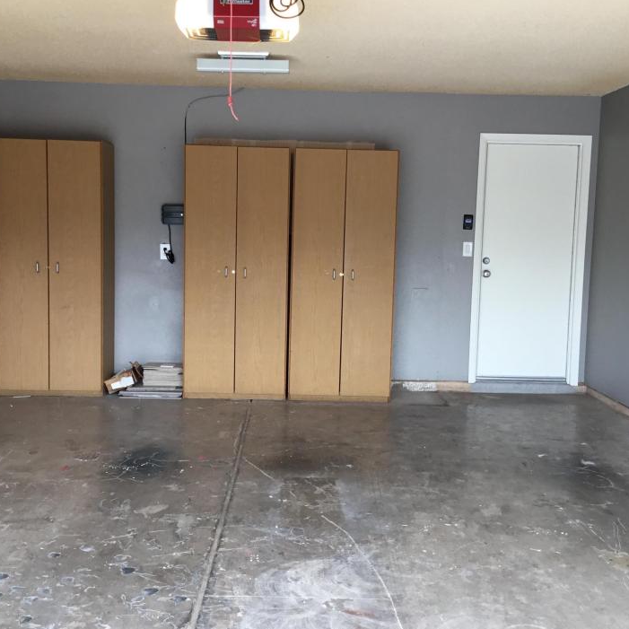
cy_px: 312
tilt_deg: -4.8
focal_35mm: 40
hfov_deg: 41.9
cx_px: 303
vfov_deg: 41.9
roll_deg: -1.0
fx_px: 822
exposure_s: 1/100
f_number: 2.4
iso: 40
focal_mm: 3.3
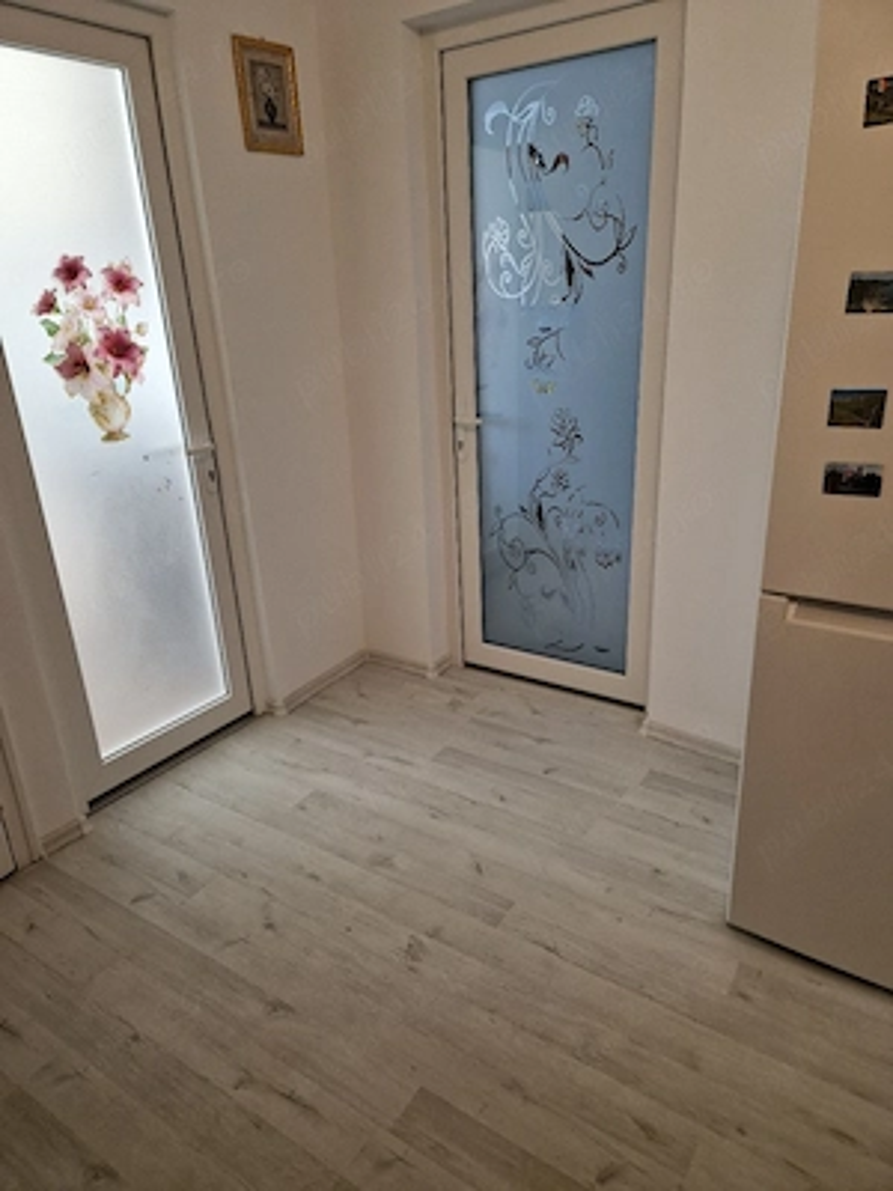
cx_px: 446
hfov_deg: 58.9
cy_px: 596
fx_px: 791
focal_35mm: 23
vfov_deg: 73.9
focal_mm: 5.4
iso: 200
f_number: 1.8
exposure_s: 1/100
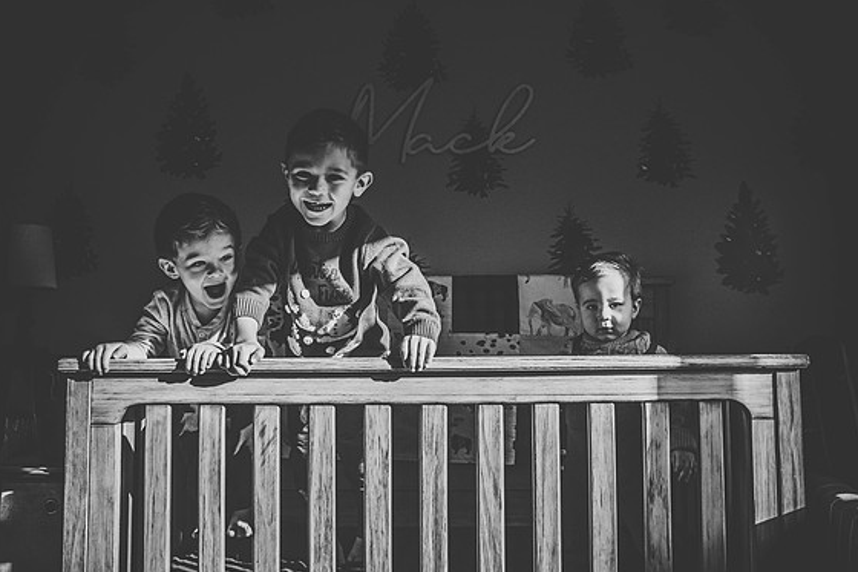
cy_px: 294
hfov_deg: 63.7
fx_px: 691
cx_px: 434
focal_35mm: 29
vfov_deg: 44.9
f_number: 2.8
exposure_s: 1/2500
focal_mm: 28
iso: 1250
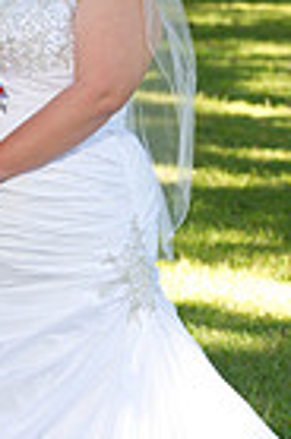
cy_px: 164
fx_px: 4155
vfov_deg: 6.1
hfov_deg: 4.0
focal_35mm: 341
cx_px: 131
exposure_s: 1/125
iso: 400
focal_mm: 105
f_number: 4.5
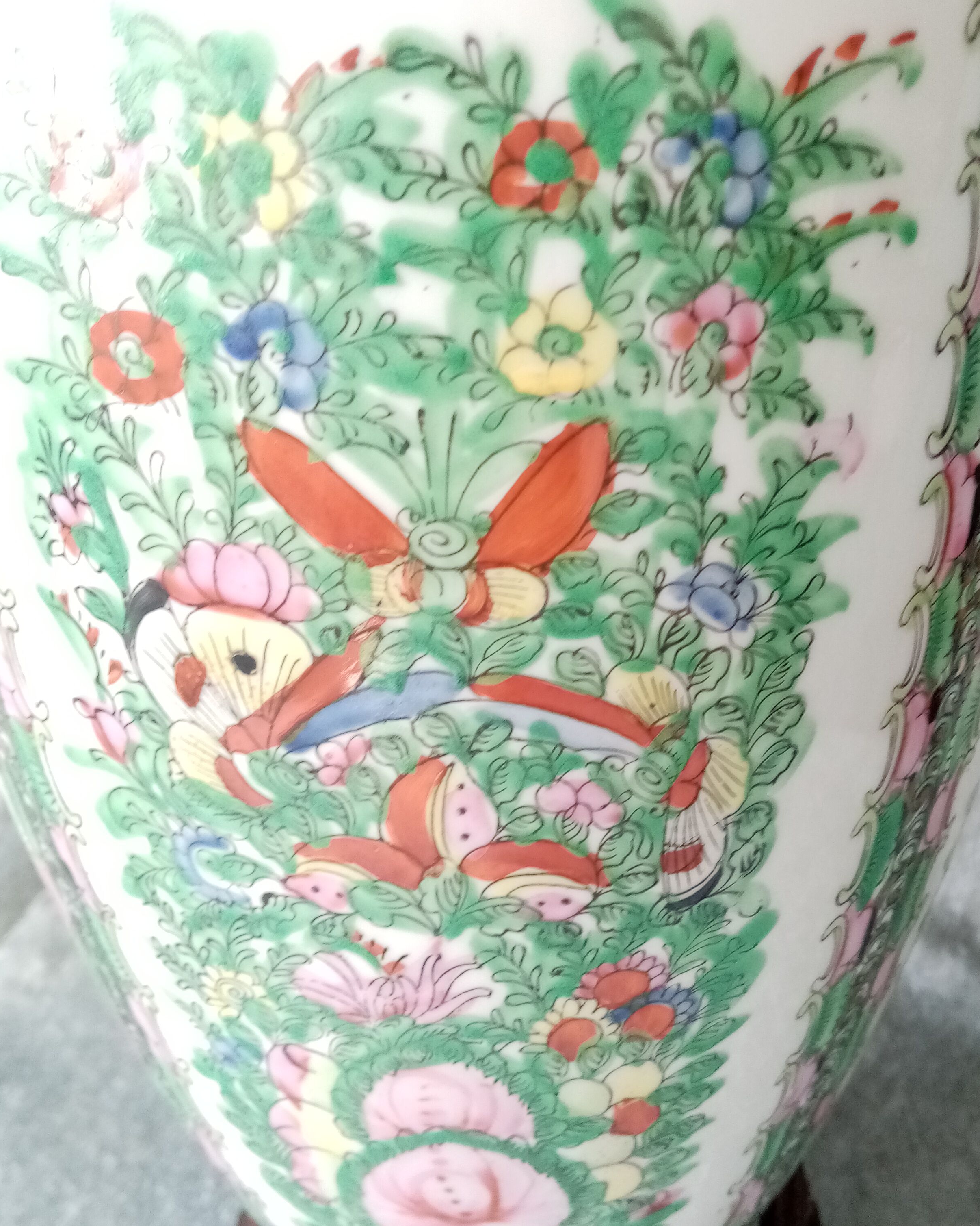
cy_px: 624
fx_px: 1269
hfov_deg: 42.1
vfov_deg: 51.5
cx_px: 558
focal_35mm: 35
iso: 149
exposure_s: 1/33.3
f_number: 1.8
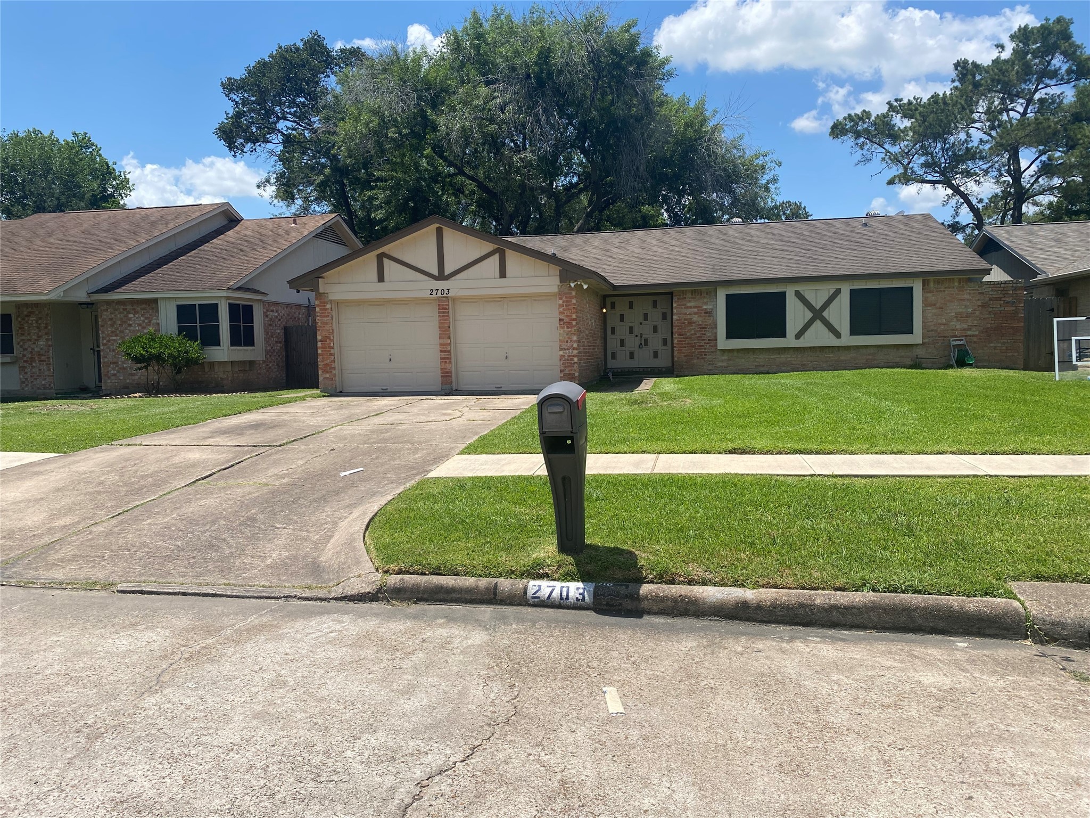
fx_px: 819
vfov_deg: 53.1
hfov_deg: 67.3
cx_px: 545
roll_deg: +1.2
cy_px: 409
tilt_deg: -2.7
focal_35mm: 26
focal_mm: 4.25
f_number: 1.8
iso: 32
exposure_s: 1/3300
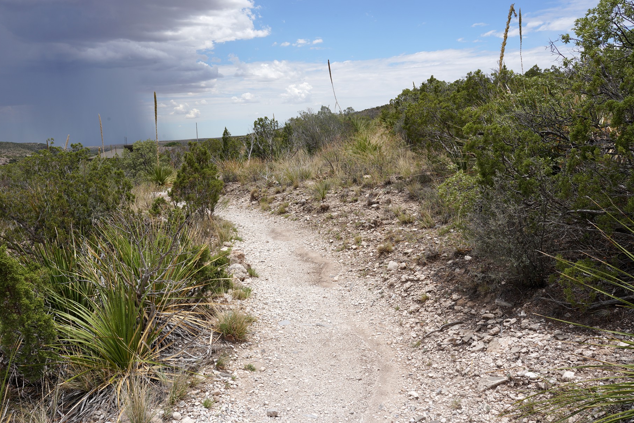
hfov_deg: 57.1
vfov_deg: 40.0
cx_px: 288
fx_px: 581
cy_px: 205
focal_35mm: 33
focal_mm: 30
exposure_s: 1/100
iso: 100
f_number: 18
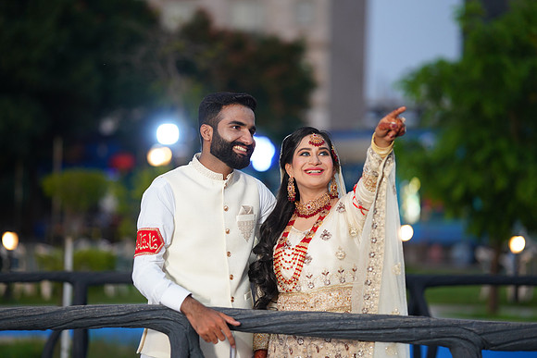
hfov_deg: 23.9
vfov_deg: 16.1
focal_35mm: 85
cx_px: 268
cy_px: 179
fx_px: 1268
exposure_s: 1/200
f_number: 1.4
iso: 640
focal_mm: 85
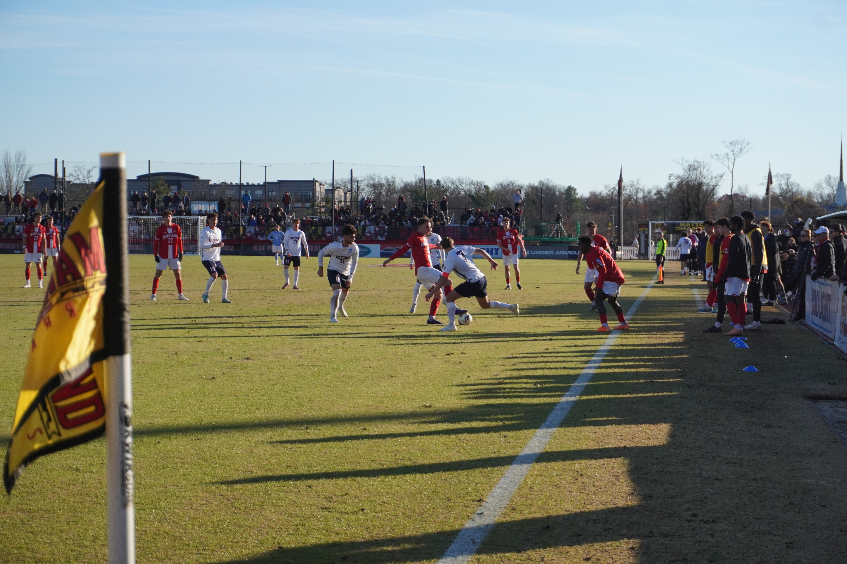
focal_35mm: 75
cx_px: 424
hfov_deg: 27.0
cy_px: 282
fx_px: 1764
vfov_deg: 18.2
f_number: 5.6
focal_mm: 50
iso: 400
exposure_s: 1/2000
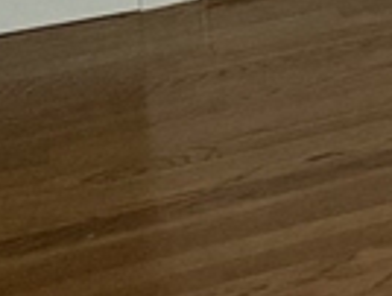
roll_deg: -1.4
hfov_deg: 8.1
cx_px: 1404
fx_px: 2076
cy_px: -478
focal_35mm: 183
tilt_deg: -8.9
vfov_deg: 7.5
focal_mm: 6.76
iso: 800
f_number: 1.78
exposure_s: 1/56
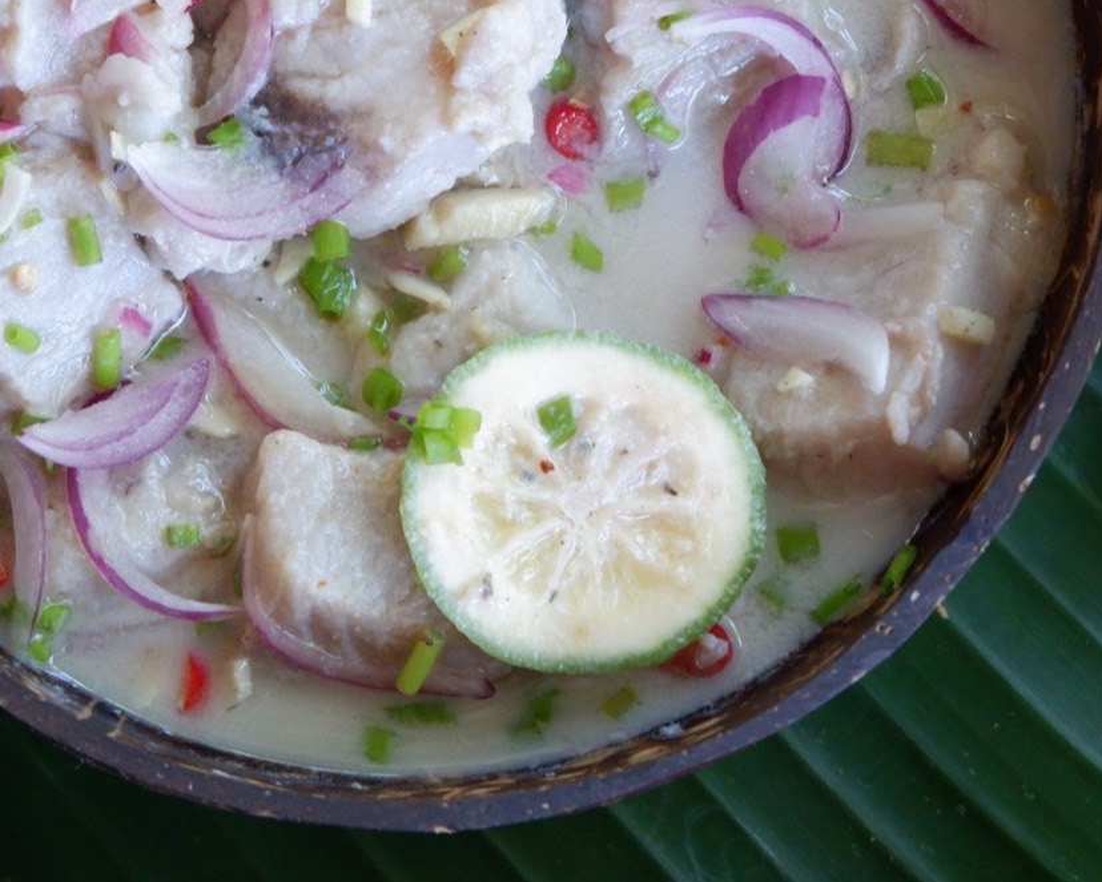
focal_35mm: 85
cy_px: 441
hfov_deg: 22.5
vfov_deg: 18.1
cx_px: 559
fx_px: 2773
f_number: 5.6
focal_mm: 50
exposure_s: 1/105
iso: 2500
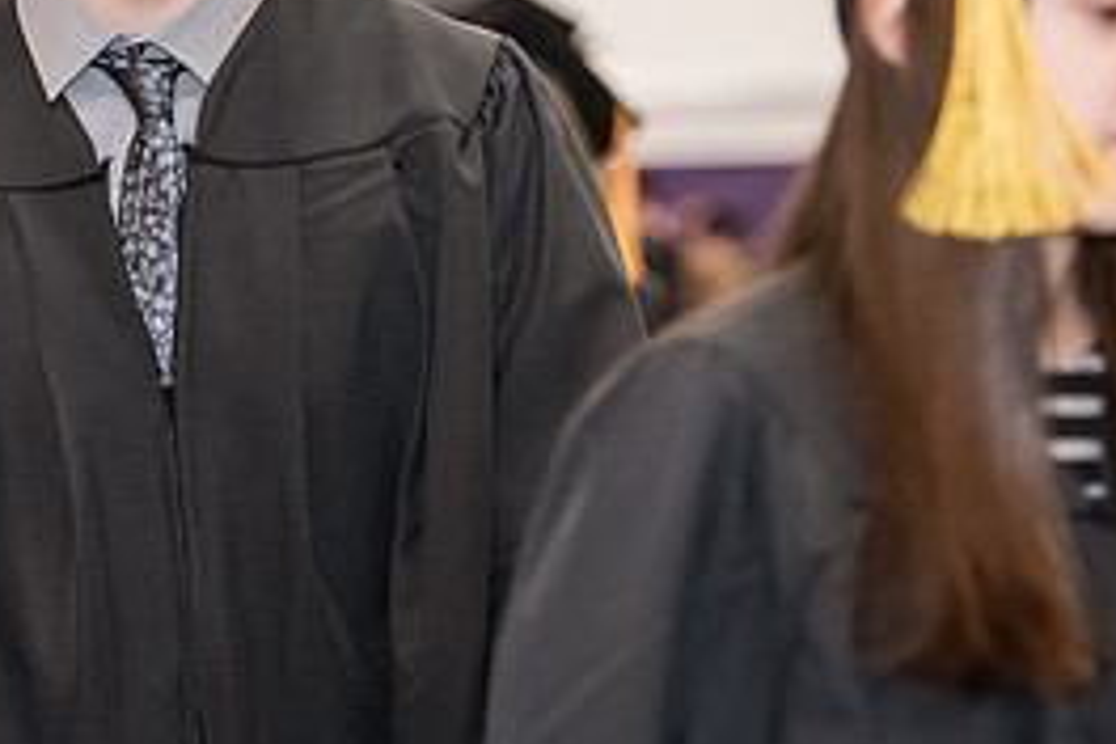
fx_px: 6943
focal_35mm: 224
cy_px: 40
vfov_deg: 6.1
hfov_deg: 9.2
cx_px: 152
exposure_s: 1/200
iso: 2500
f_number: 3.2
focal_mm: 102
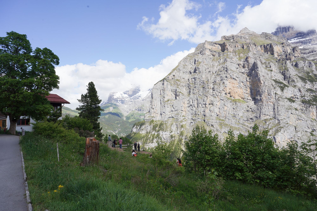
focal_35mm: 24
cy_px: 106
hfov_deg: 73.7
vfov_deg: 53.1
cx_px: 158
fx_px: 211
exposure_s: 1/100
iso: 100
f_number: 14
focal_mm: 24
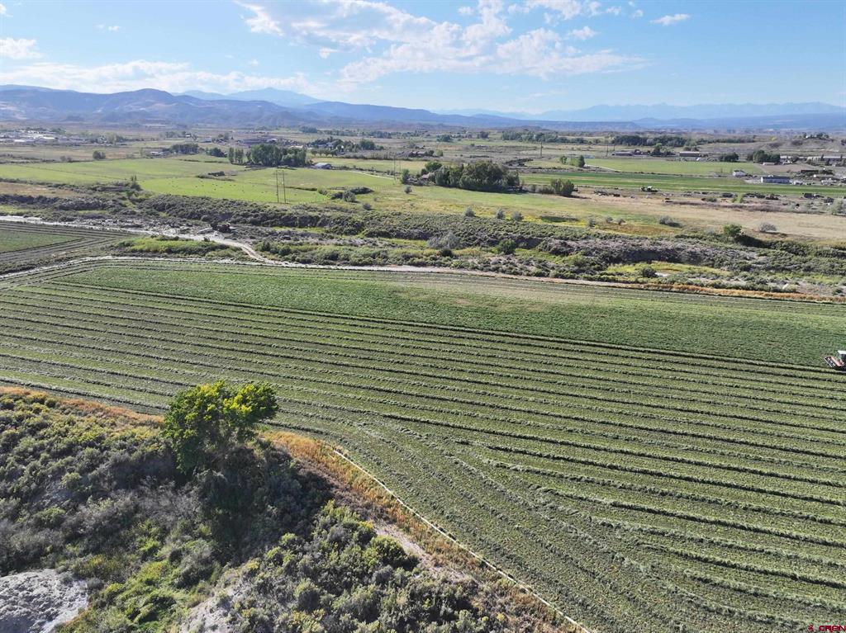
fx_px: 586
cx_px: 423
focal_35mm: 24
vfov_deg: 56.8
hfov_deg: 71.6
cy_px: 316
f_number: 2.8
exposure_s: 1/3200
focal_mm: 12.29
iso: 320
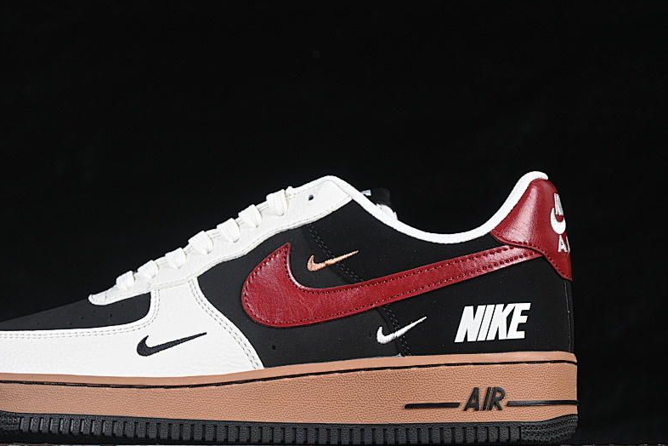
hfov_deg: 19.8
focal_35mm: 103
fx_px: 1911
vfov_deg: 13.3
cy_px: 255
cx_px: 272
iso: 160
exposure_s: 1/60
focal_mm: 50
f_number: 6.3
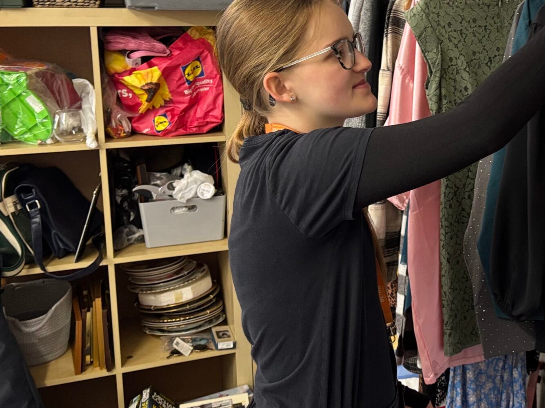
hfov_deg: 35.7
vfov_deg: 29.0
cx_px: 498
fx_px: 787
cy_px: 148
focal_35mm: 50
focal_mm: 5.96
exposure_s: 1/50
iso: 160
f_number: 1.6
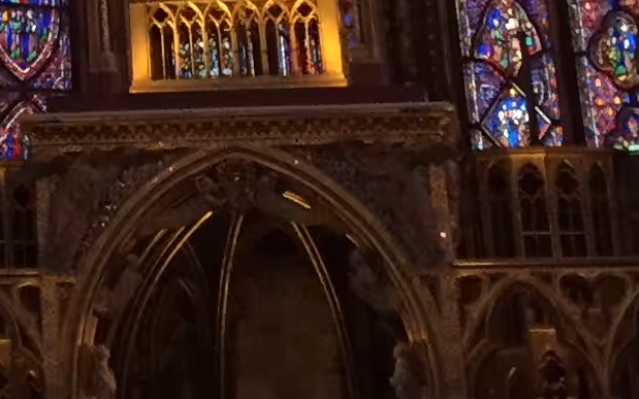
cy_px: -858
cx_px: -201
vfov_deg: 7.1
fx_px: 2821
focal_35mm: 162
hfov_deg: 12.5
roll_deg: -0.2
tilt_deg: +25.5
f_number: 2.2
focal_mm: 4.15
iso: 200
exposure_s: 1/33
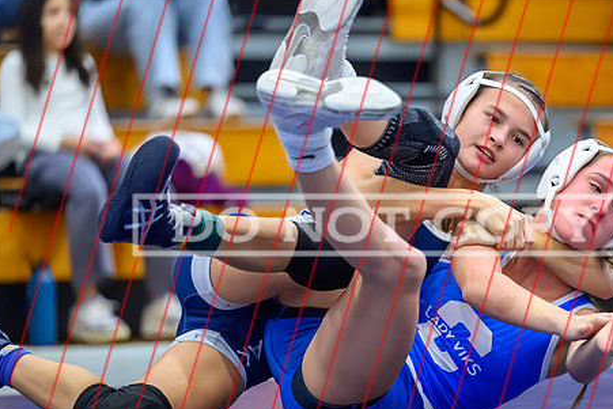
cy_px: 275
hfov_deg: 9.1
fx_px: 3866
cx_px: 448
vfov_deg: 6.1
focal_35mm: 227
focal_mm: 150
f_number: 2.8
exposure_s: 1/640
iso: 10000
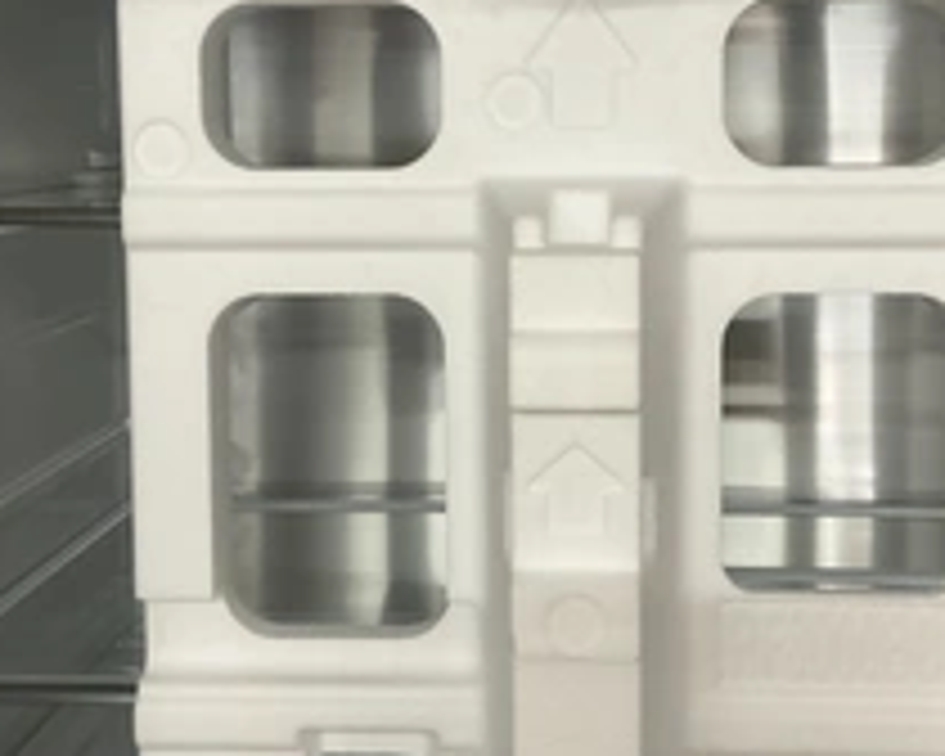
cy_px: 270
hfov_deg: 34.7
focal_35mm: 54
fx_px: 1510
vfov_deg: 28.0
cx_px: 526
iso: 200
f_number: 1.8
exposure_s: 1/60
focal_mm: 3
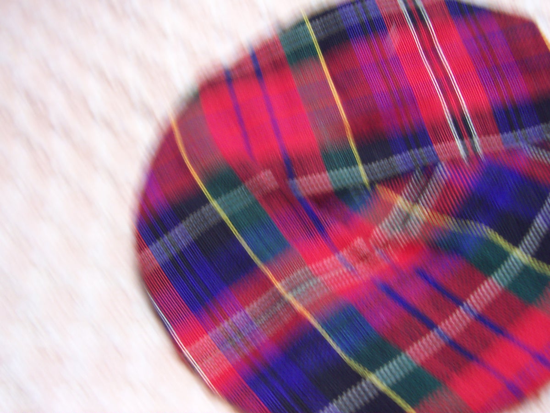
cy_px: 206
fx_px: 588
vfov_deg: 38.7
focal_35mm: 37
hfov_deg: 50.1
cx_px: 275
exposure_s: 1/30
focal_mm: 5.6
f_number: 2.8
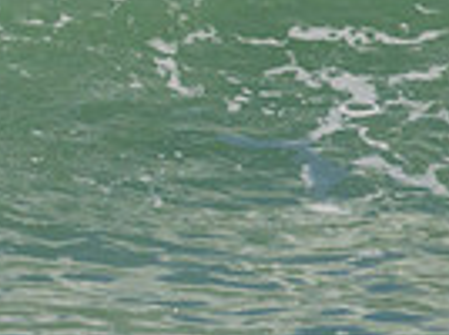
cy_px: -116
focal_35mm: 4000
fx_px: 51791
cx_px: -331
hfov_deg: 0.5
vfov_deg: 0.4
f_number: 11
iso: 800
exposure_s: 1/2000
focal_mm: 800
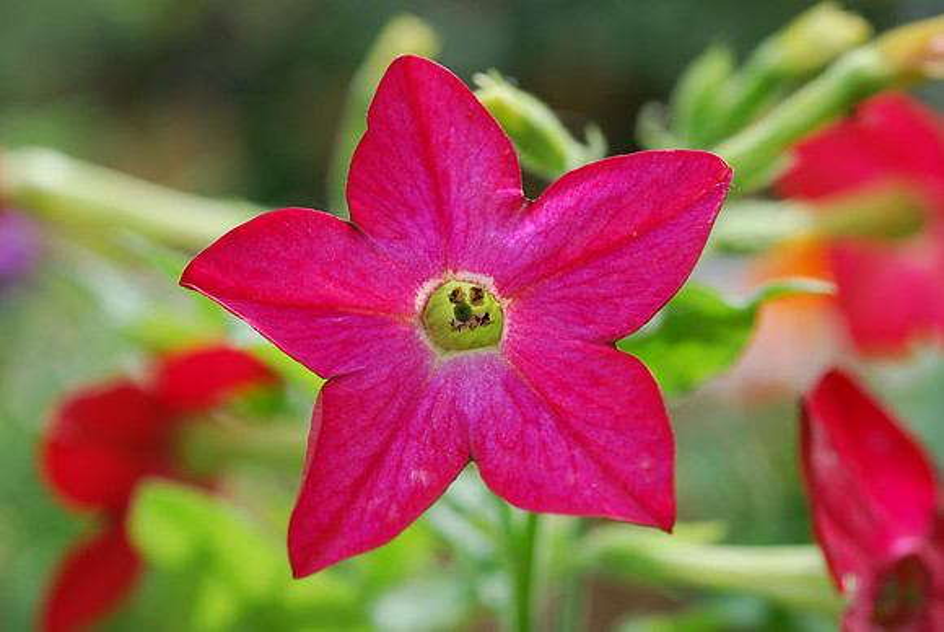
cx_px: 472
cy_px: 316
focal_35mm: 82
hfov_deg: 24.6
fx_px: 2165
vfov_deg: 16.6
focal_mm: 55
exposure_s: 1/160
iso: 100
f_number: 8
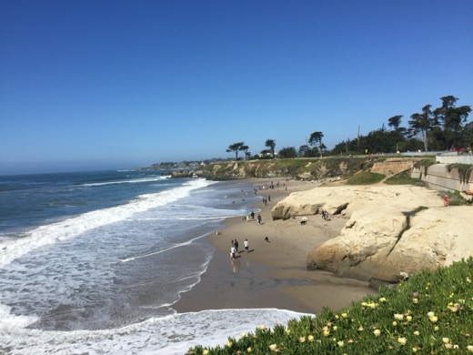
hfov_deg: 61.7
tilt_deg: -2.2
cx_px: 236
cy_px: 178
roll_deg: +2.6
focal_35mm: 29
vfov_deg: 48.2
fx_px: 396
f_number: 2.2
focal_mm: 4.15
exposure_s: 1/3300
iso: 32
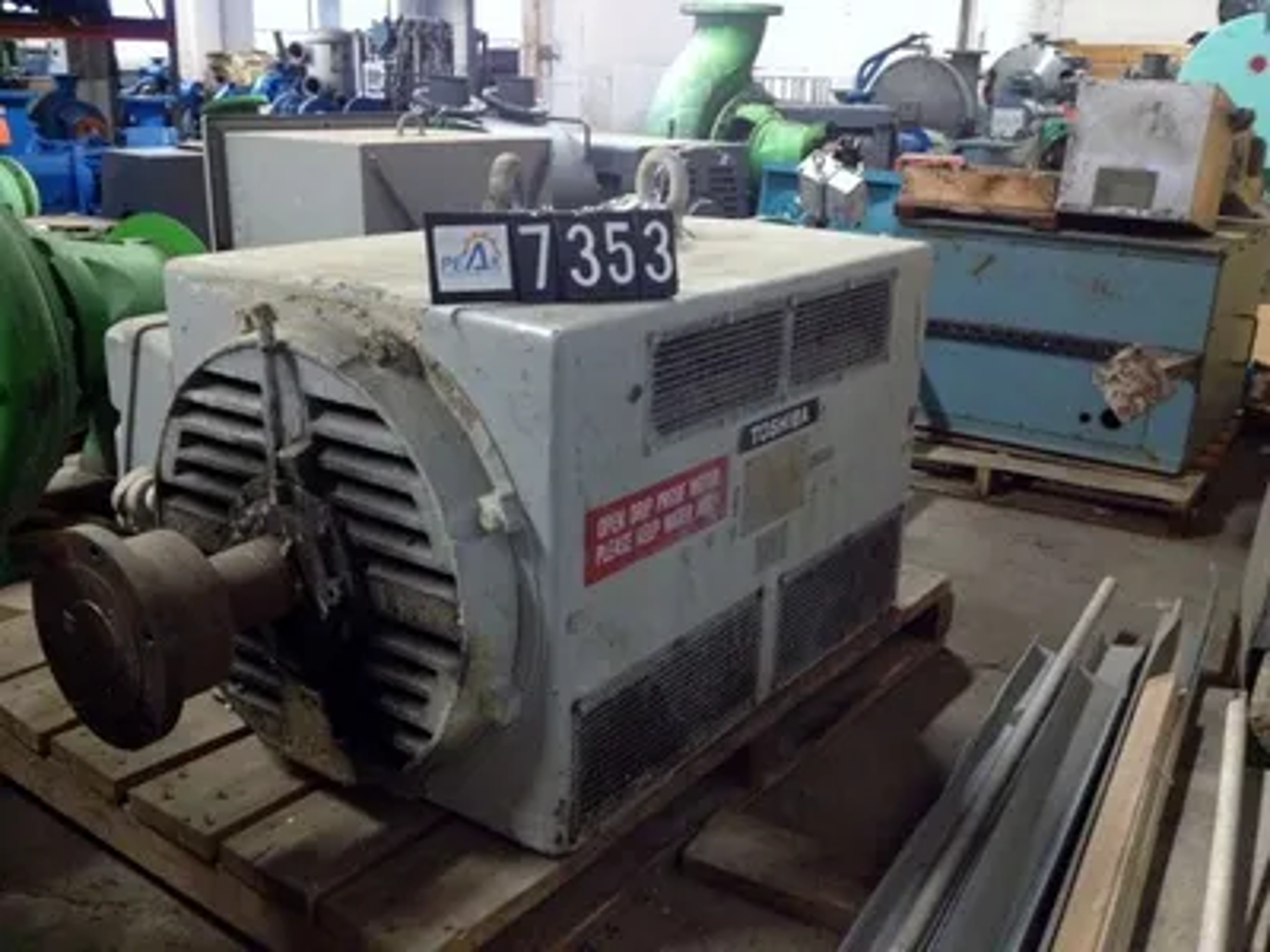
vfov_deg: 40.7
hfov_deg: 52.6
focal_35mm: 35
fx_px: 1284
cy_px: 476
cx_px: 635
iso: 400
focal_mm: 4.28
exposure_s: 1/15
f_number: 2.4
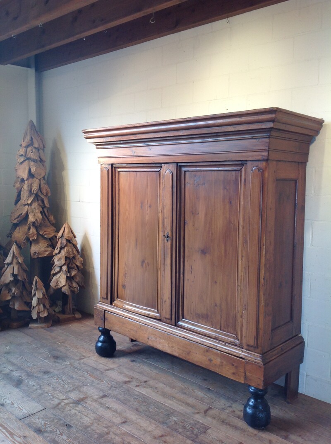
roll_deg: +0.5
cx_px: 166
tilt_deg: -7.2
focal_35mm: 35
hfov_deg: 40.6
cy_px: 222
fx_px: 447
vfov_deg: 52.7
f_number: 2.4
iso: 50
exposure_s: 1/60
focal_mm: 4.28
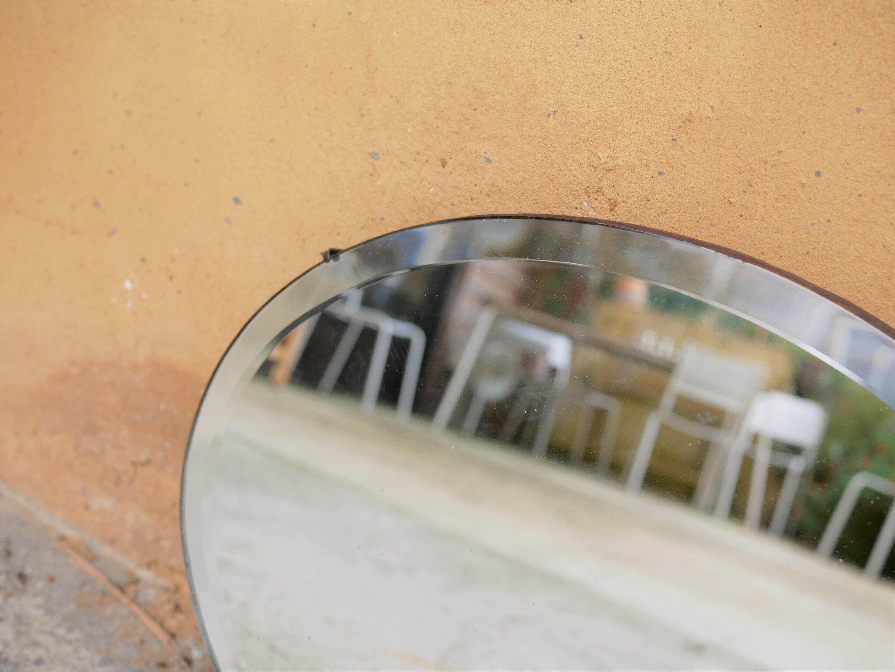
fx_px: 1035
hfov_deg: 46.8
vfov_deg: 36.0
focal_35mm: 40
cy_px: 336
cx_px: 448
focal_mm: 20
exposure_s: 1/320
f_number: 3.2
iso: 200
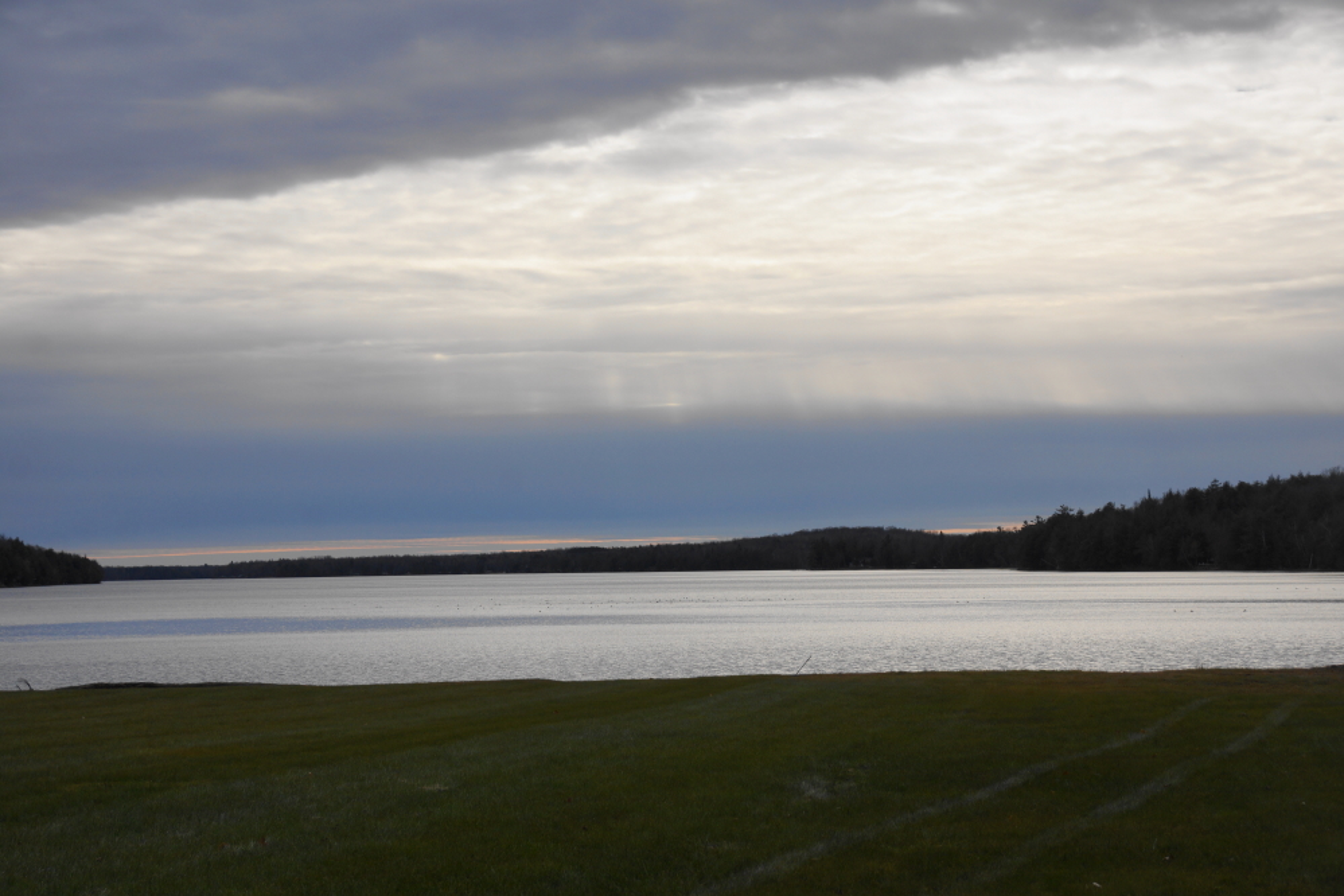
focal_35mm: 68
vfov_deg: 20.2
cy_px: 448
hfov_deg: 29.9
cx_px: 672
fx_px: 2520
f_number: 8
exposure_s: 1/250
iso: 100
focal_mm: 45
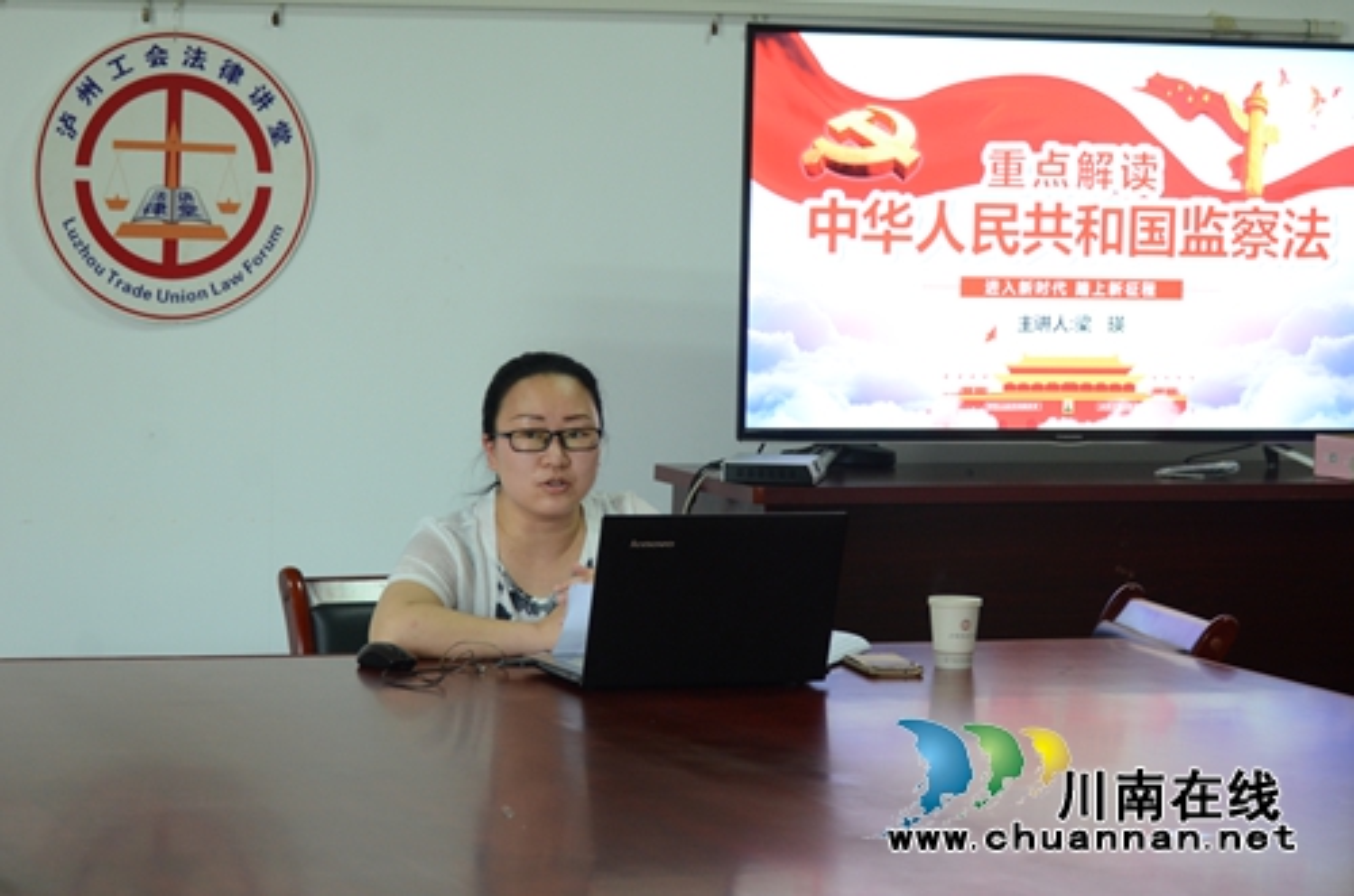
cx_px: 677
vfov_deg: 13.0
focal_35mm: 105
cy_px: 448
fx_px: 3940
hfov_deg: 19.5
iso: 1000
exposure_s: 1/45
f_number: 5
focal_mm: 70
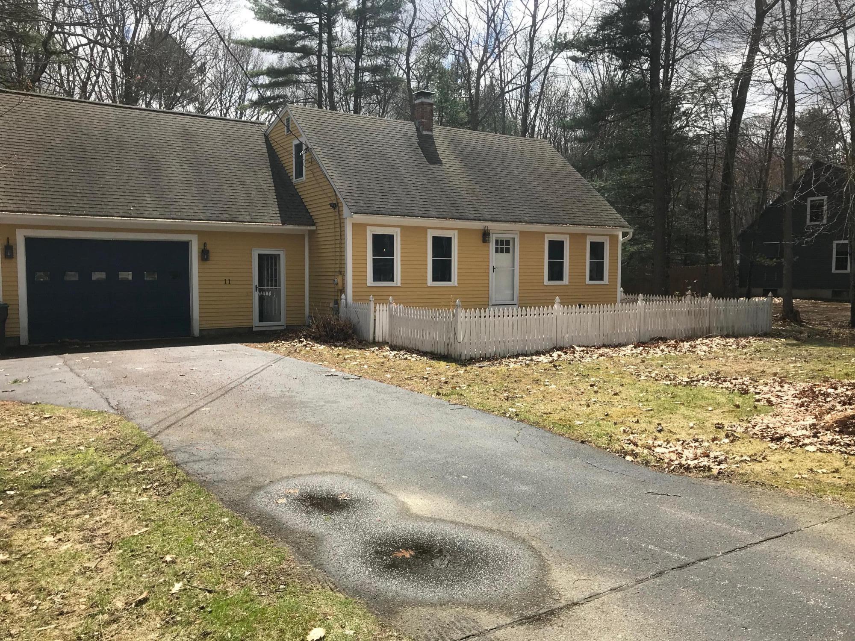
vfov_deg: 49.7
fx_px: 692
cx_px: 428
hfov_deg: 63.4
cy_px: 320
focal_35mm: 28
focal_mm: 3.99
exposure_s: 1/1953
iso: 20
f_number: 1.8
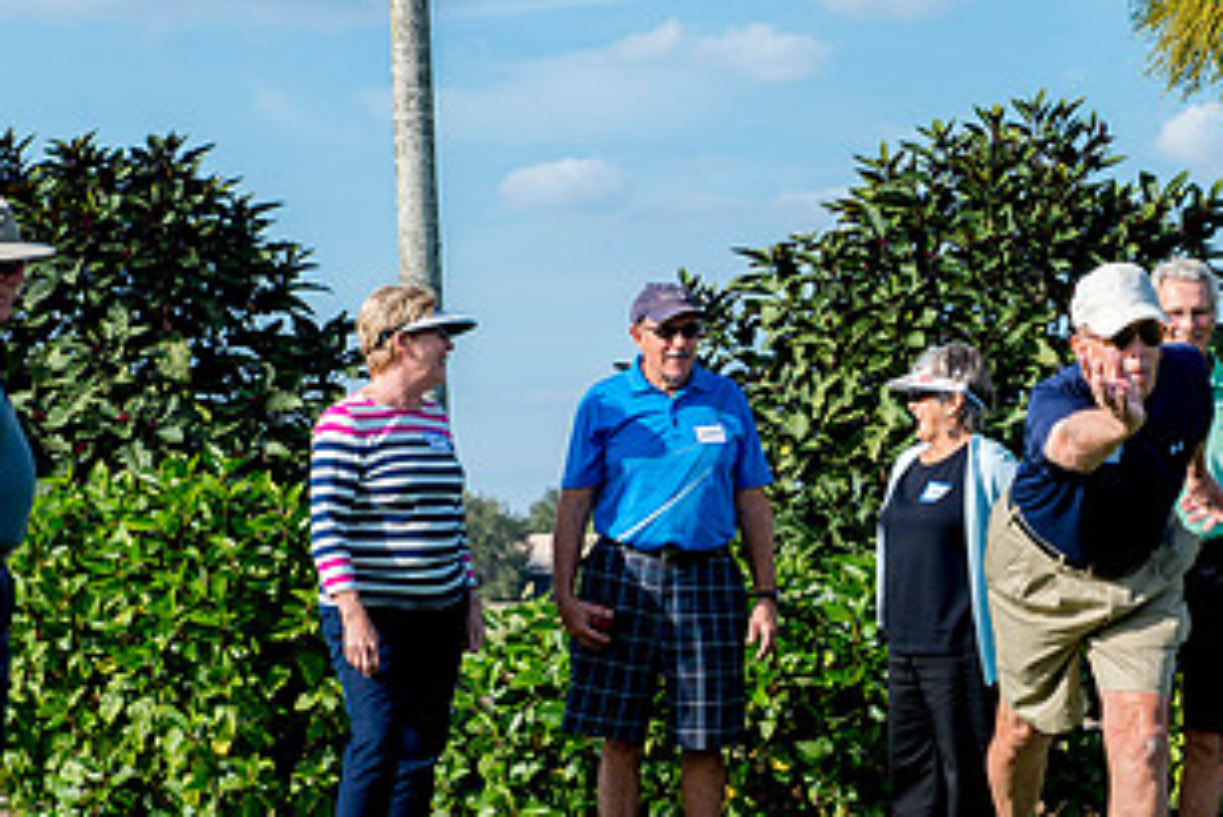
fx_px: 4792
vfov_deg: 9.7
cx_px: 1011
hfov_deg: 14.4
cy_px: 477
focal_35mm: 141
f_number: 11
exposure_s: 1/200
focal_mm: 70
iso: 320
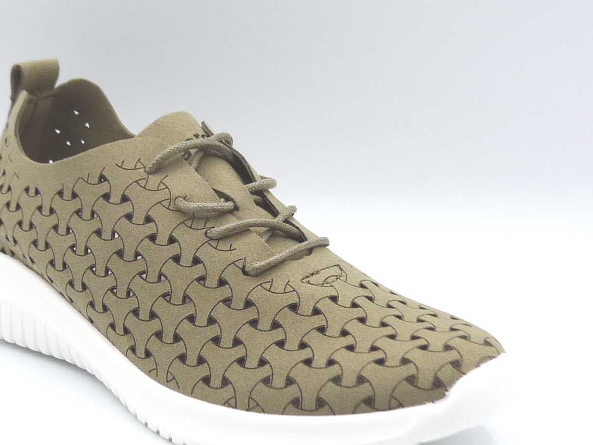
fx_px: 1182
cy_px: 262
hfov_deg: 28.1
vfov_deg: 21.3
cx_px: 244
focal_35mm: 69
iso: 100
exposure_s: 1/200
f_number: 5
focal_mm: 4.9
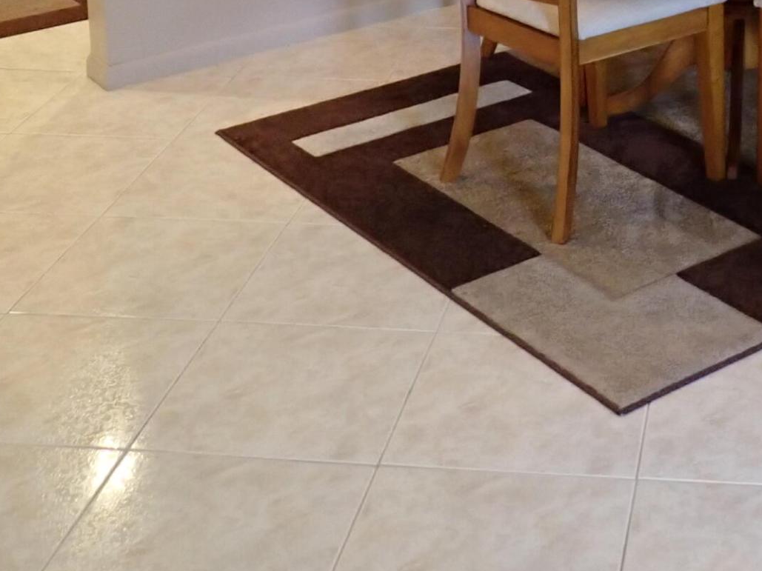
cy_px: -167
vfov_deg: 19.4
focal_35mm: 70
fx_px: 1540
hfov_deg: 27.1
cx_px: 646
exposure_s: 1/30
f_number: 2
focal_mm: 4.5
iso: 500
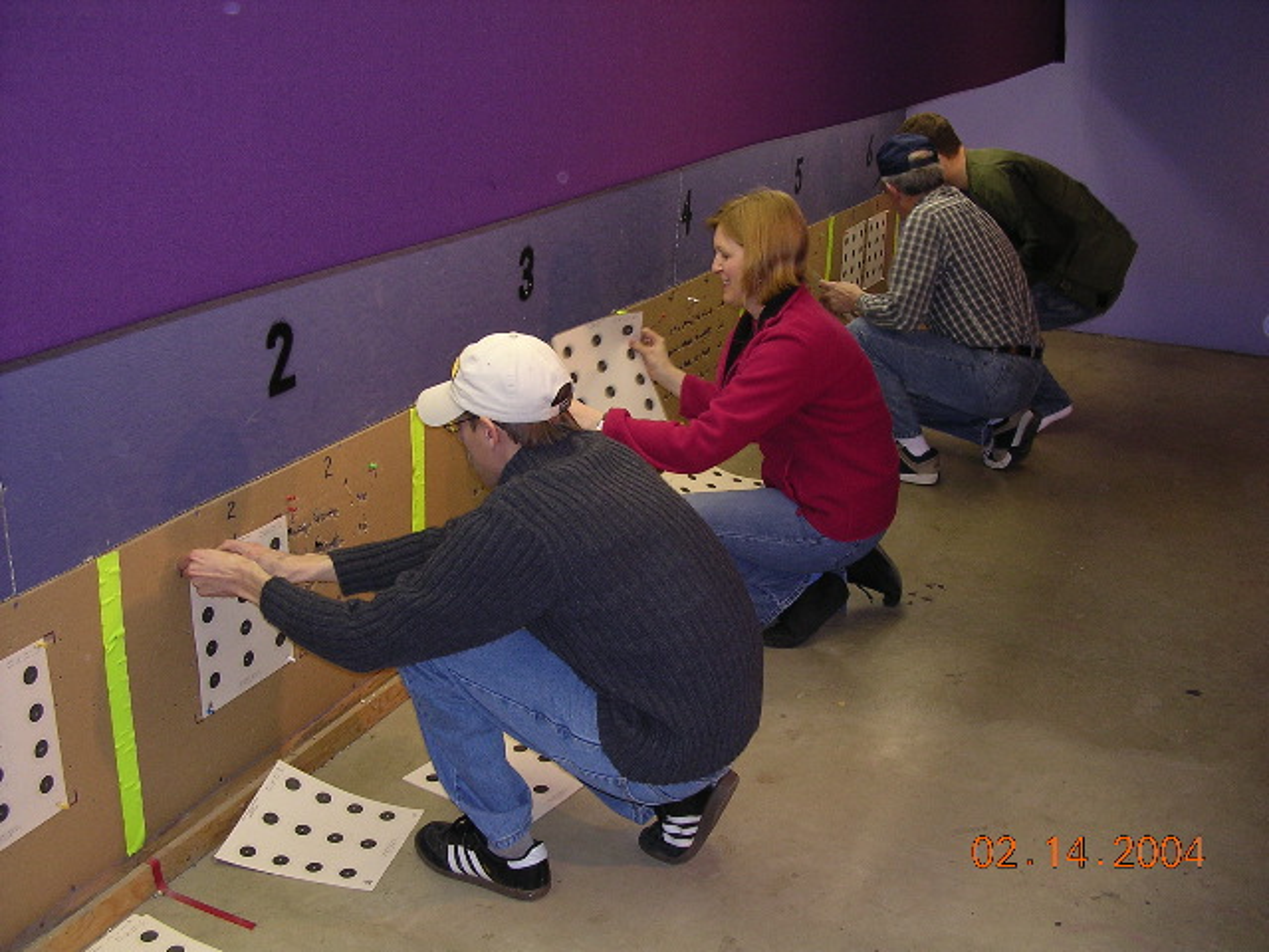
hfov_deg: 49.0
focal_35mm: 38
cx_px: 634
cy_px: 476
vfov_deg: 37.7
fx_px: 1393
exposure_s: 1/60.1
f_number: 2.8
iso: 127
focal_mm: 5.8
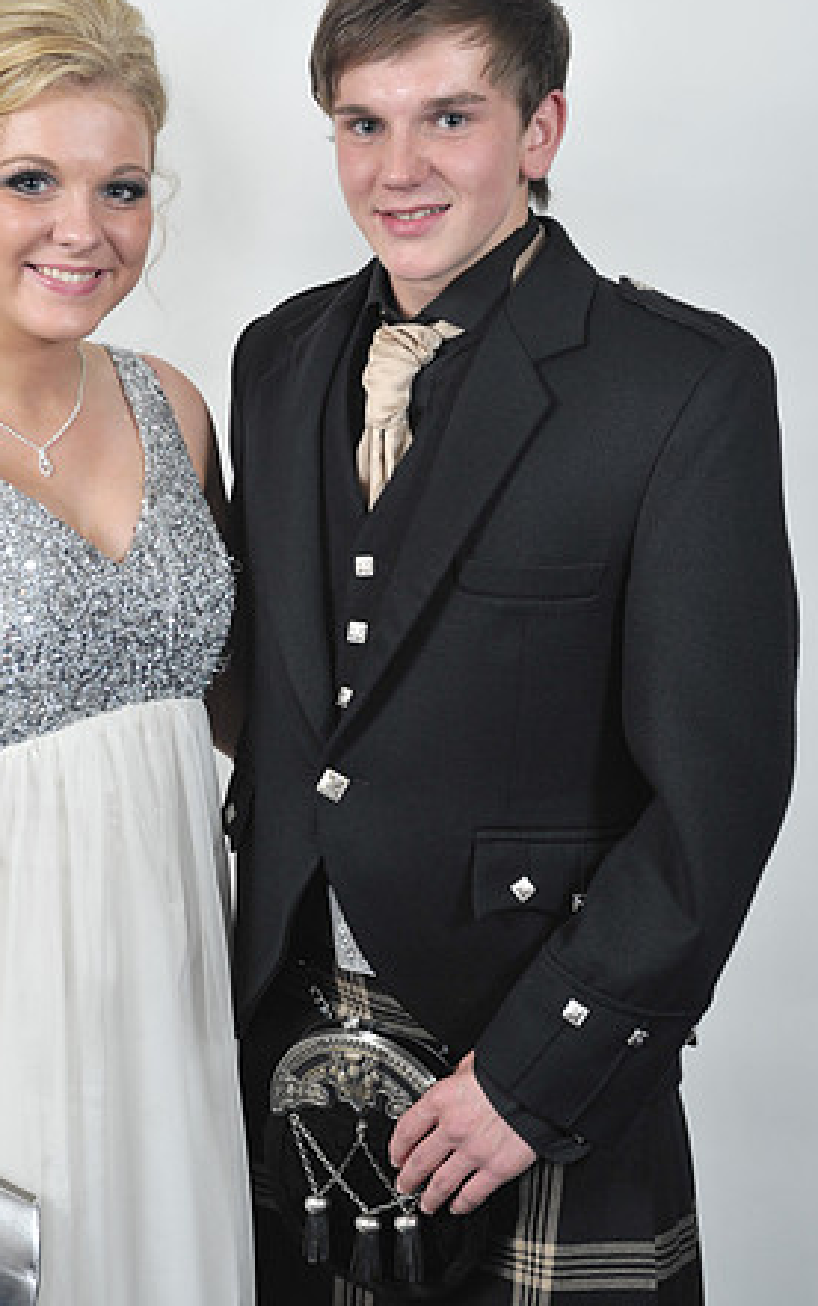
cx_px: 258
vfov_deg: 23.8
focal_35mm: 87
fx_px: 3100
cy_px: 554
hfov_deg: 15.0
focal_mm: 65
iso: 1000
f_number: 7.1
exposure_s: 1/160
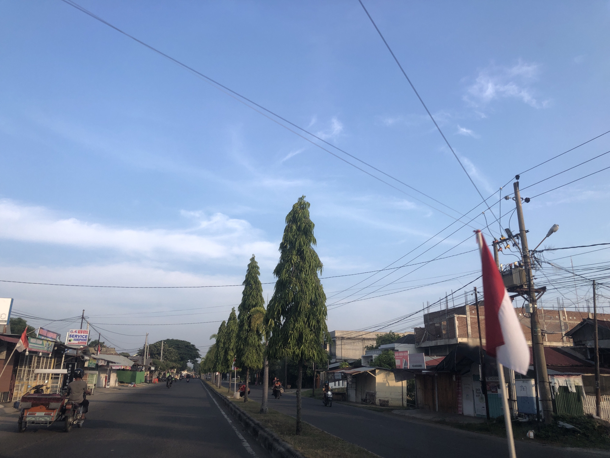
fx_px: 493
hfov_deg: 63.4
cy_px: 229
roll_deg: +1.0
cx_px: 305
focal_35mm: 28
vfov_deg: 49.7
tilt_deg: +19.1
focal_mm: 4
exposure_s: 1/205
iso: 20
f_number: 1.8
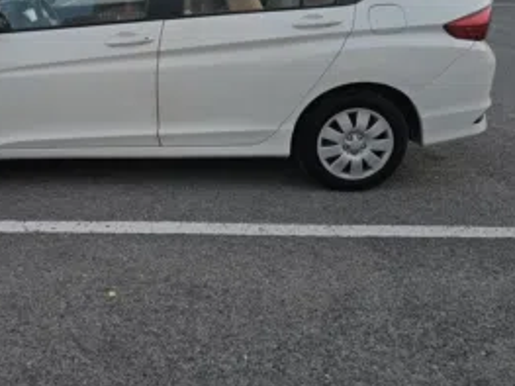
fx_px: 520
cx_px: 135
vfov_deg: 39.7
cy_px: 102
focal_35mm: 35
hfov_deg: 50.7
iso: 10
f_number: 1.7
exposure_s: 1/187
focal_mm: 6.3
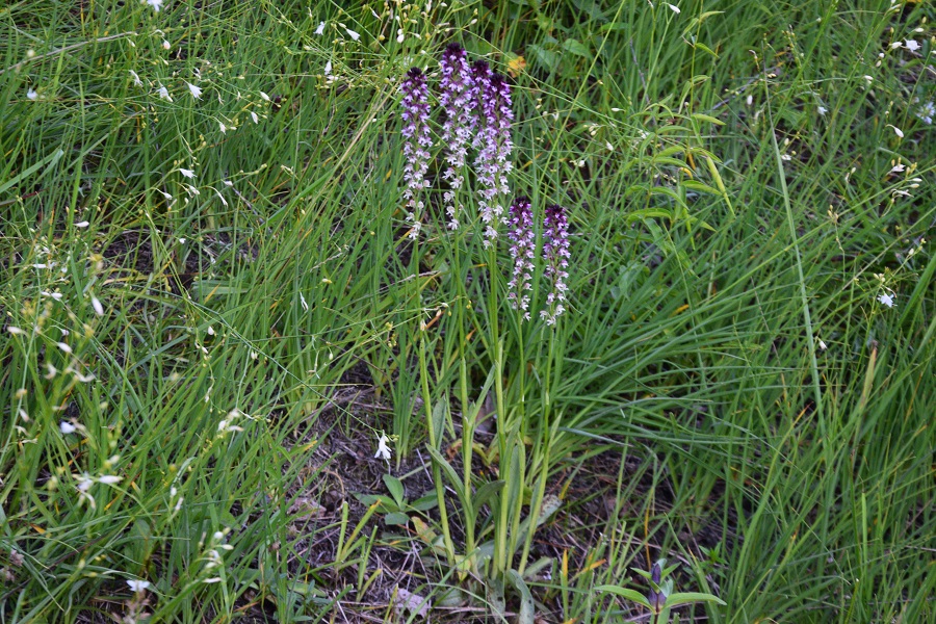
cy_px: 312
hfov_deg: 20.6
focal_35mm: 99
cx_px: 468
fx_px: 2574
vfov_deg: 13.8
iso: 1250
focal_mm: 66
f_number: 9
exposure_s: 1/125
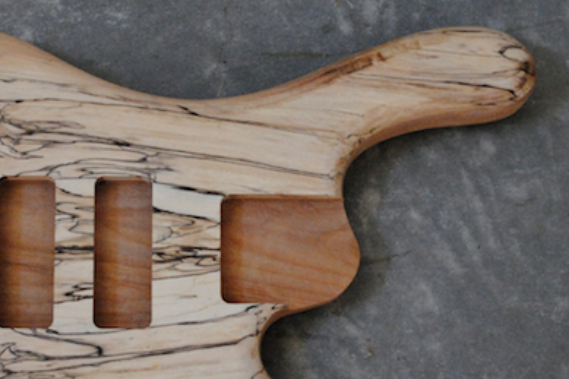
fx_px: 1169
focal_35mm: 74
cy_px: 255
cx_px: 149
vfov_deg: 18.4
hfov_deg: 27.0
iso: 1100
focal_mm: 32
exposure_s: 1/30
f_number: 4.8
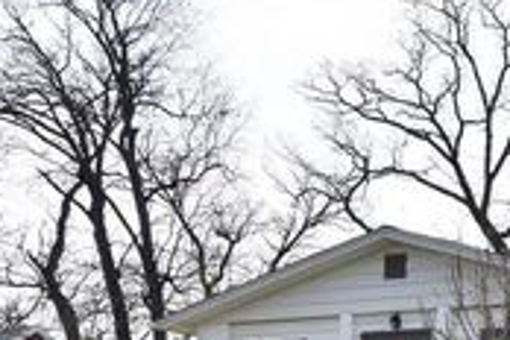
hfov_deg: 25.9
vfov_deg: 18.7
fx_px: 977
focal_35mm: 69
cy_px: 400
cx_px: 621
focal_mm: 16
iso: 100
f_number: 10
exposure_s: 1/200
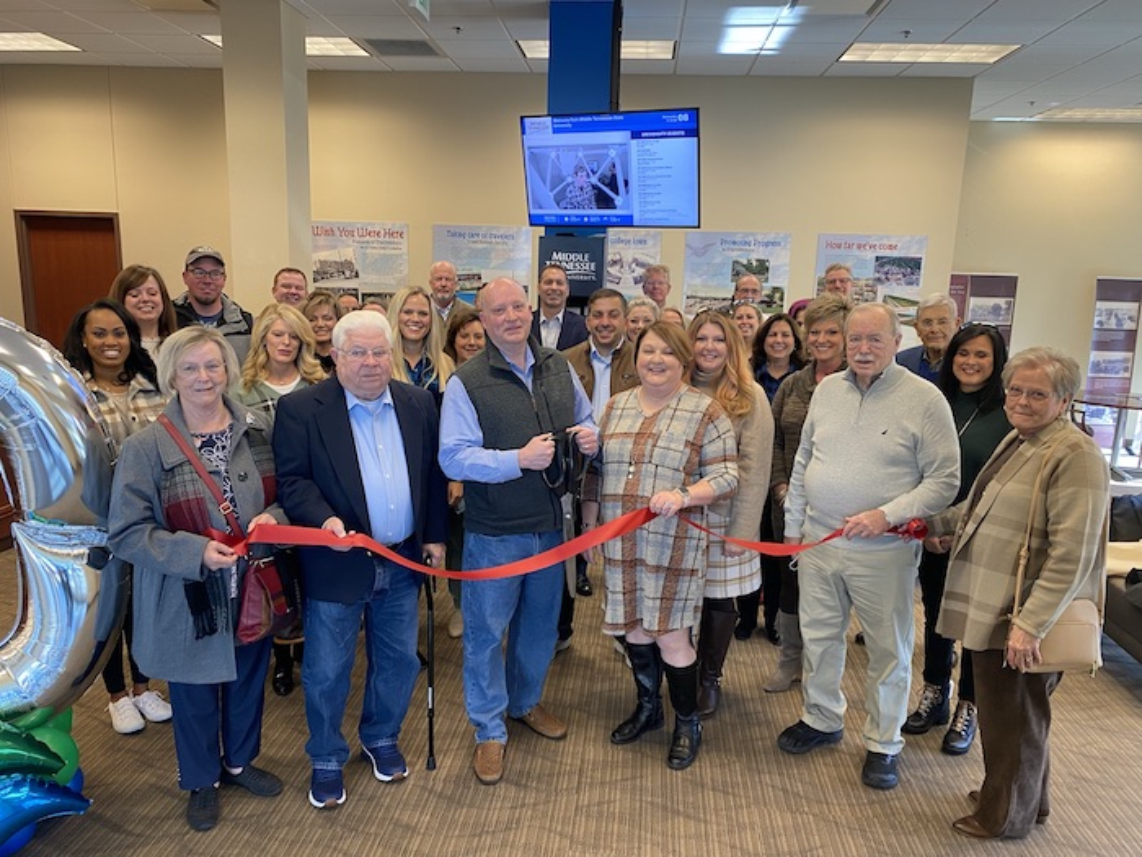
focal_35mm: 26
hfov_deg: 67.3
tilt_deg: -11.9
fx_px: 858
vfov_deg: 53.1
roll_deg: -2.5
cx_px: 571
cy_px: 428
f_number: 1.8
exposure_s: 1/60
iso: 100
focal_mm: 4.25
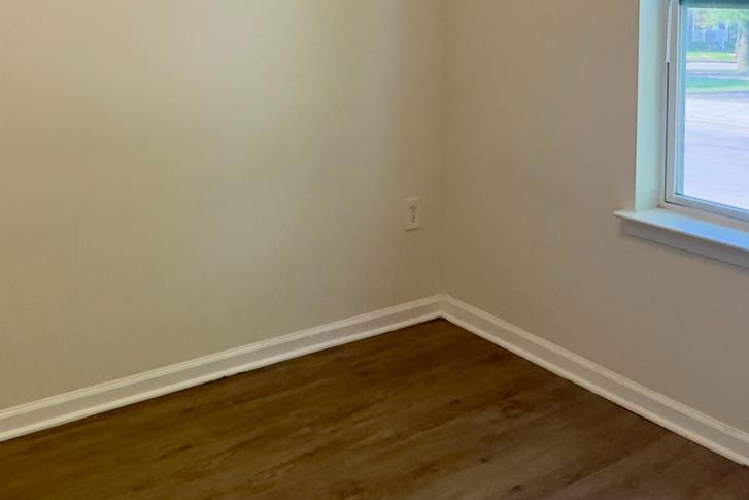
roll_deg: -1.8
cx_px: 346
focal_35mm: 41
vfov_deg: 30.6
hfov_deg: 47.4
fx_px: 853
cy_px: 15
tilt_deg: -2.7
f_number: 2.2
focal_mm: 2.22
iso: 125
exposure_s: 1/120
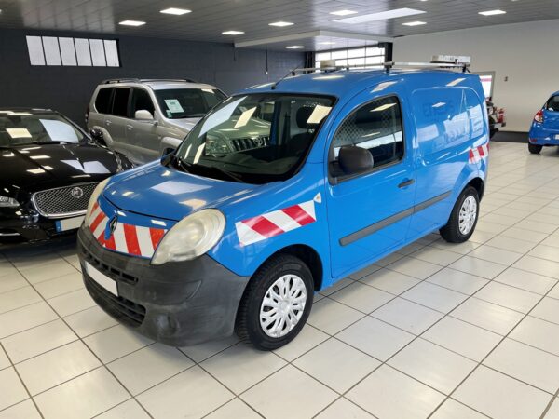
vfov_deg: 53.1
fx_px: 420
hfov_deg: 67.3
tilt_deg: -14.0
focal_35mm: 26
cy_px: 210
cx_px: 280
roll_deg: +0.9
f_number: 1.6
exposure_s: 1/121
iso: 100
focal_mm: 4.2
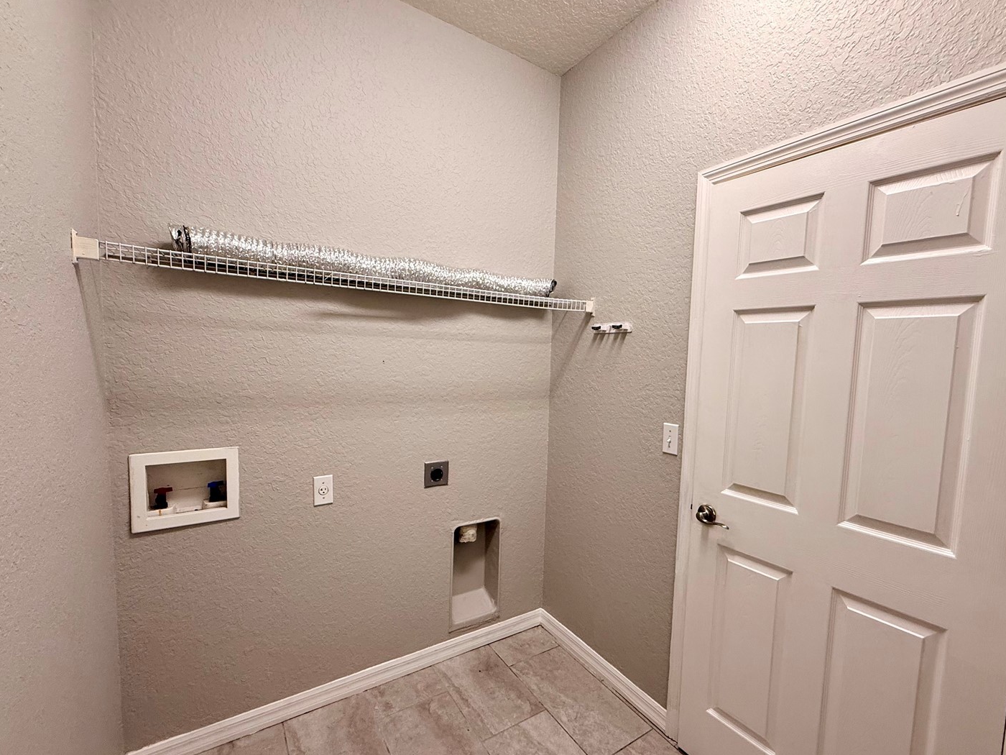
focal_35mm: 16
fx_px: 465
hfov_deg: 94.3
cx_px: 539
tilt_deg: -4.9
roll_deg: -1.8
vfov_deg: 78.1
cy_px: 394
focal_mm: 2.22
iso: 125
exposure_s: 1/120
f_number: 2.2
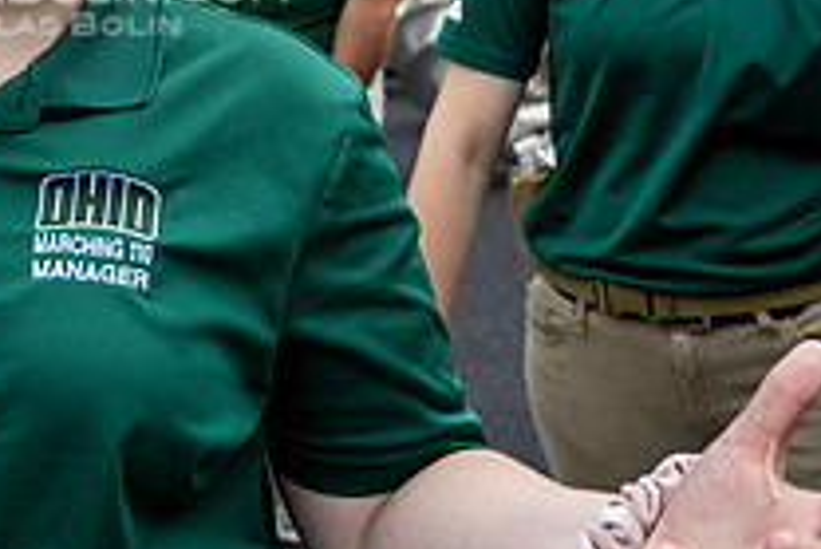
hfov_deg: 28.4
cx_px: 16
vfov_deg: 18.9
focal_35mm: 67
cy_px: -152
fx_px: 1529
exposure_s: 1/800
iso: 250
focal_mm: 24
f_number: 4
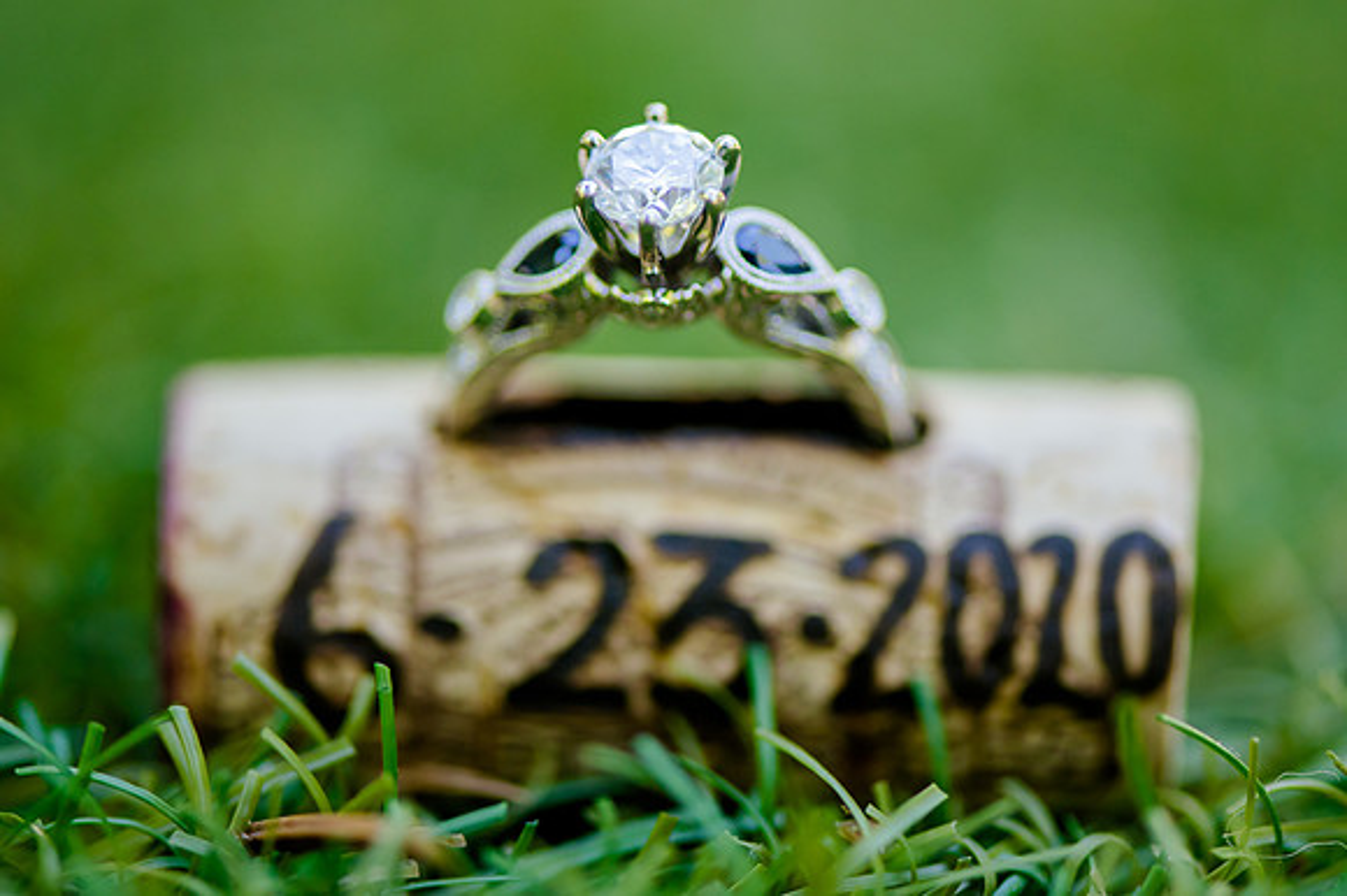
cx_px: 724
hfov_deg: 14.9
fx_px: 5165
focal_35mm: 138
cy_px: 394
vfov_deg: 9.9
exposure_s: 1/640
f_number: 3.5
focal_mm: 105
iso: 800
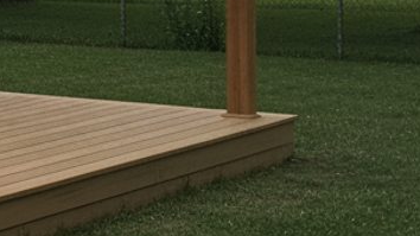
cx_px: -221
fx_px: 1069
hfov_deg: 19.3
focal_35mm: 96
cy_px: -74
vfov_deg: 12.2
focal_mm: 5.7
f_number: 1.5
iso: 1335
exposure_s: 1/861
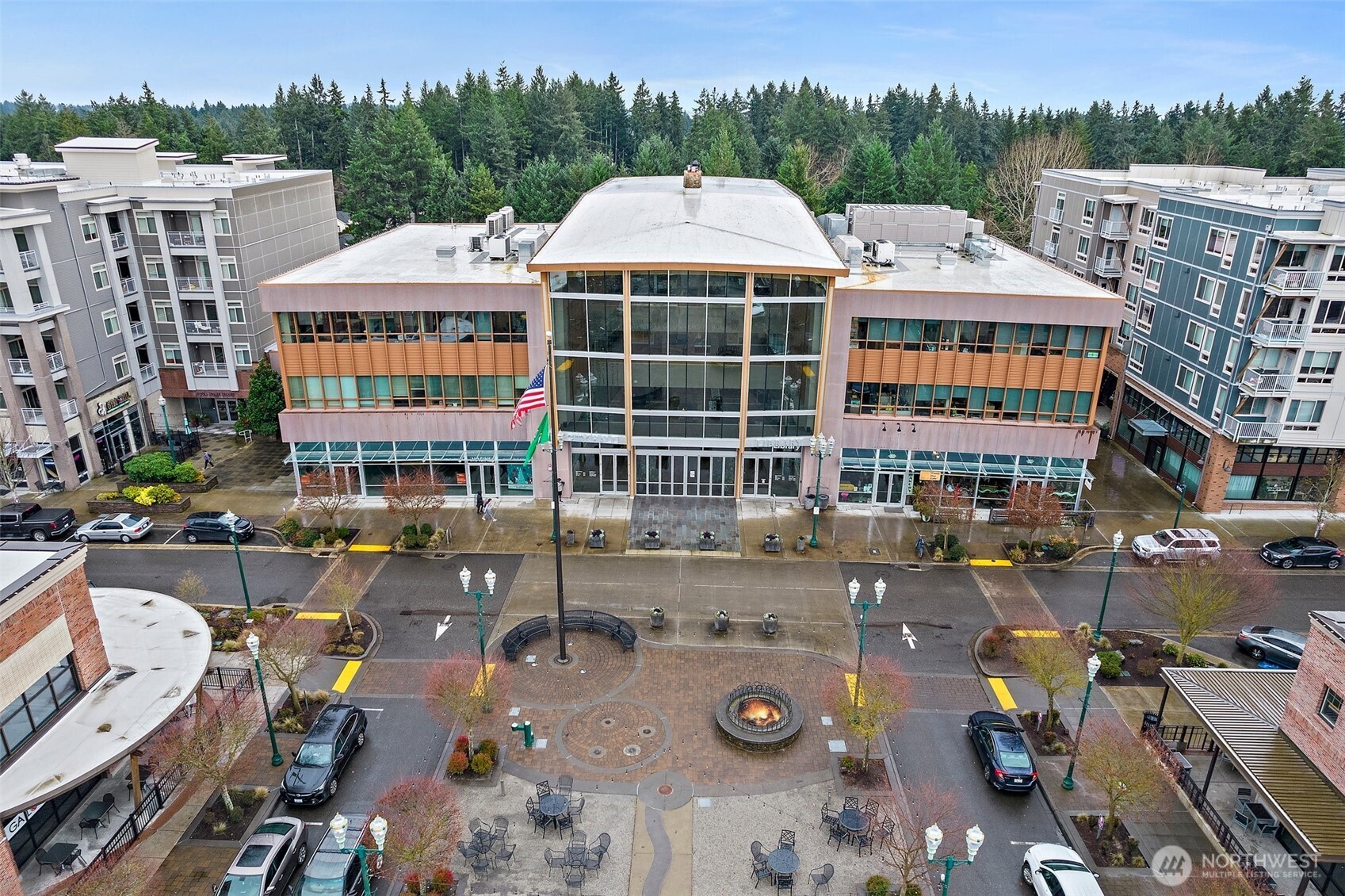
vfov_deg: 57.2
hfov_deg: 78.6
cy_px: 448
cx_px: 672
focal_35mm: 22
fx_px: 822
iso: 160
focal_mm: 8.38
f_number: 2.8
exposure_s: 1/240
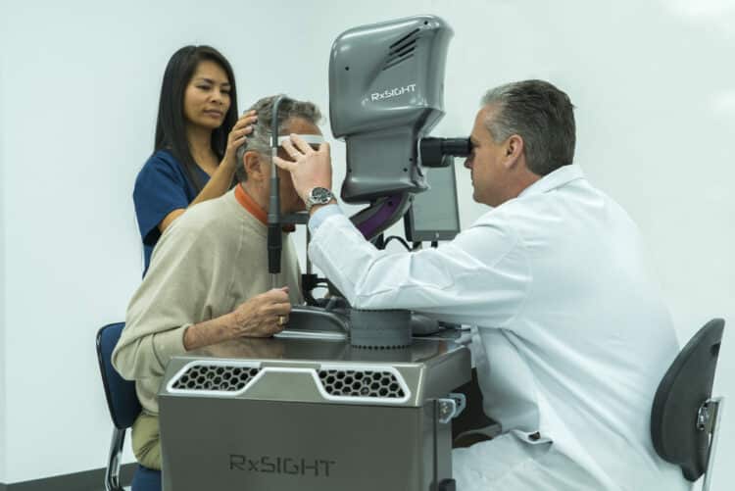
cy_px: 246
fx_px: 960
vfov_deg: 28.7
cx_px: 368
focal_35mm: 47
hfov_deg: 41.9
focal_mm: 47
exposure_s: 1/60
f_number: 5.6
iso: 500
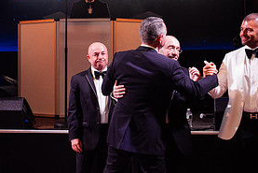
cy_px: 59
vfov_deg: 15.2
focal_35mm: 90
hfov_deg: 22.6
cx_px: 134
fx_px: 645
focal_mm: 35
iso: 2000
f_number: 5
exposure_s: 1/200
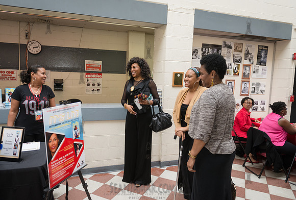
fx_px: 209
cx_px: 139
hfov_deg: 70.4
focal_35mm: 25
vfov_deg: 51.0
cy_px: 95
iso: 640
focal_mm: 24
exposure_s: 1/500
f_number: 4
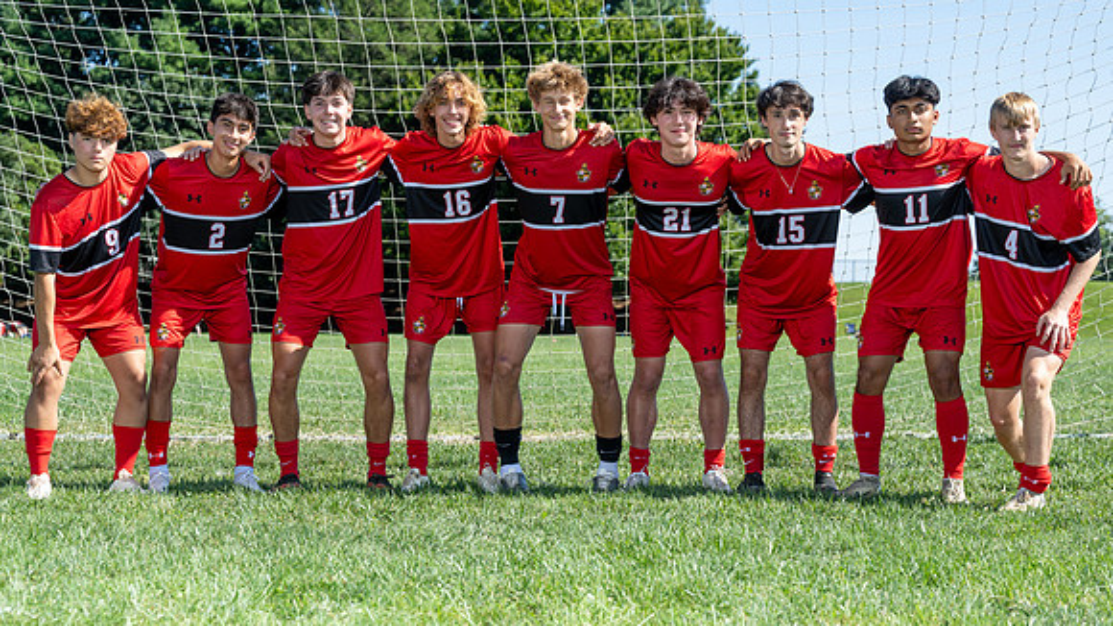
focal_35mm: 77
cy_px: 344
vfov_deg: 15.7
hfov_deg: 27.6
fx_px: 2263
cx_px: 531
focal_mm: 70
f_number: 5.6
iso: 100
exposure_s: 1/200
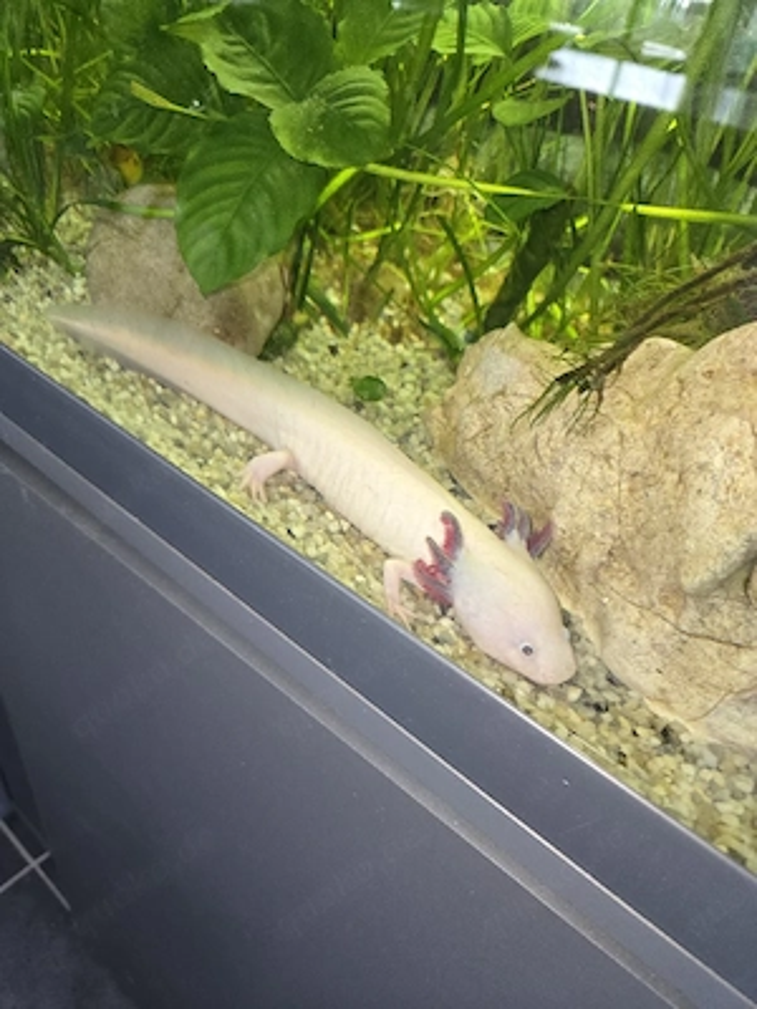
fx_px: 671
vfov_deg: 73.9
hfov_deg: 58.9
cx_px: 378
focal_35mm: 23
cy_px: 504
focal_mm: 5.4
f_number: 1.8
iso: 160
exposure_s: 1/16.7
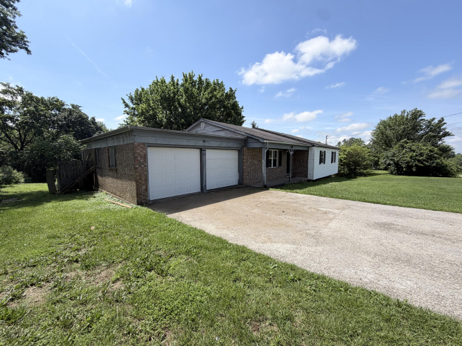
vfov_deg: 85.7
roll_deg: +0.1
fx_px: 187
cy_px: 173
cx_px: 231
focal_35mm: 14
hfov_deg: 102.1
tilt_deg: -5.5
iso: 20
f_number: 2.2
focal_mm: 2.22
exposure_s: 1/789
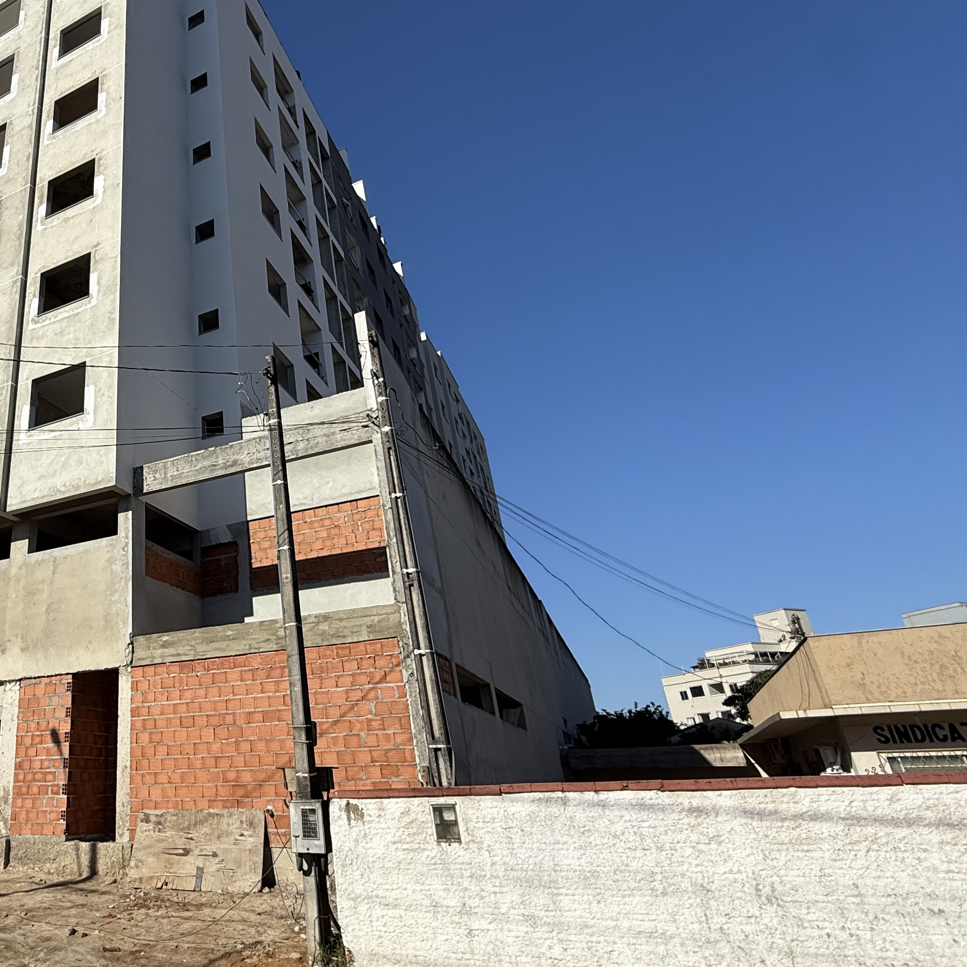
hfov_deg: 59.4
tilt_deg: +26.5
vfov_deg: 64.9
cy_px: 433
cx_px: 180
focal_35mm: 24
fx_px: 759
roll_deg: +0.8
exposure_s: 1/3663
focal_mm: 2.22
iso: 50
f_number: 2.2
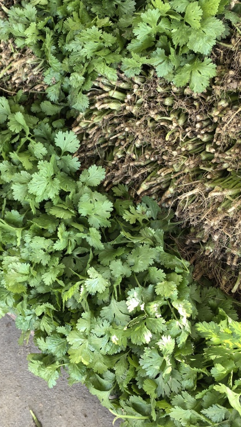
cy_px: 198
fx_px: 465
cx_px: 64
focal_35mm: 41
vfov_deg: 49.3
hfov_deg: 28.7
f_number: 2
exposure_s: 1/100
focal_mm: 5.75
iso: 200
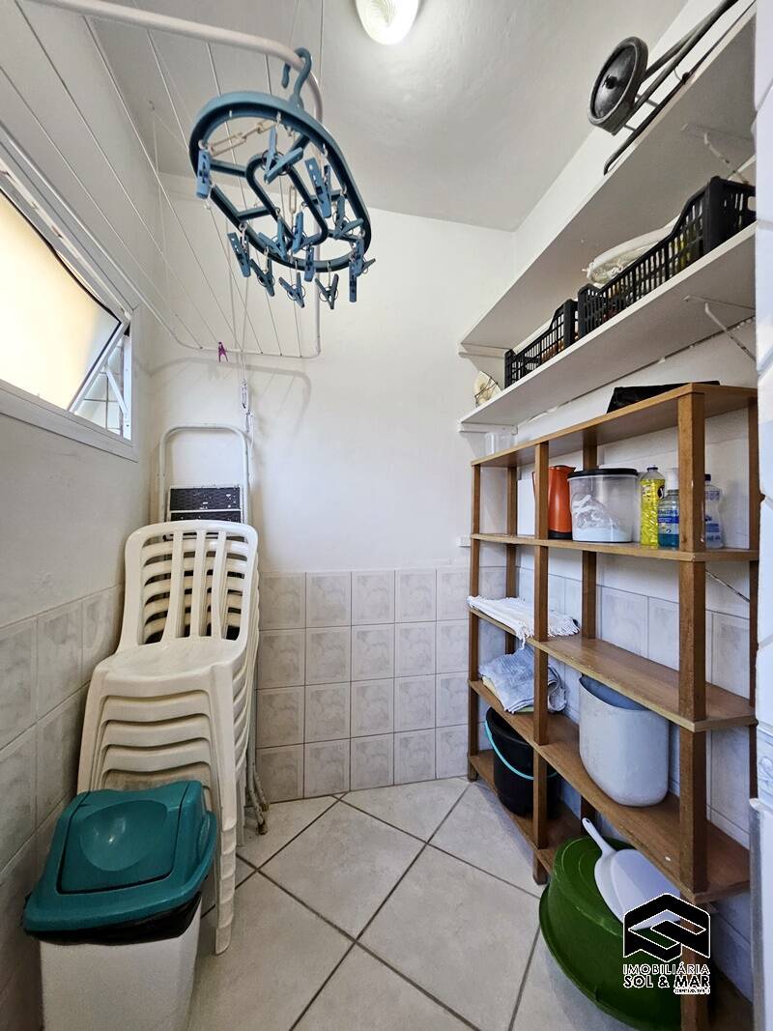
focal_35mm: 13
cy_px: 516
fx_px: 387
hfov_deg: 89.9
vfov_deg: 106.2
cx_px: 386
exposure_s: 1/60
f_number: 2.2
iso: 100
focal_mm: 1.7
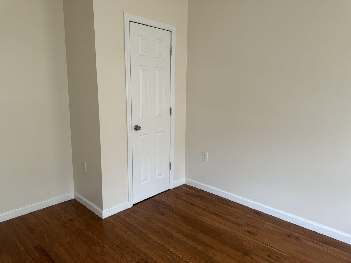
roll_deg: -1.8
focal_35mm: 24
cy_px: 132
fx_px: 243
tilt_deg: -9.6
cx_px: 176
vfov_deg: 56.8
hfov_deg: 71.6
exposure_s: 1/60
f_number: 1.78
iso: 320
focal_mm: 6.76
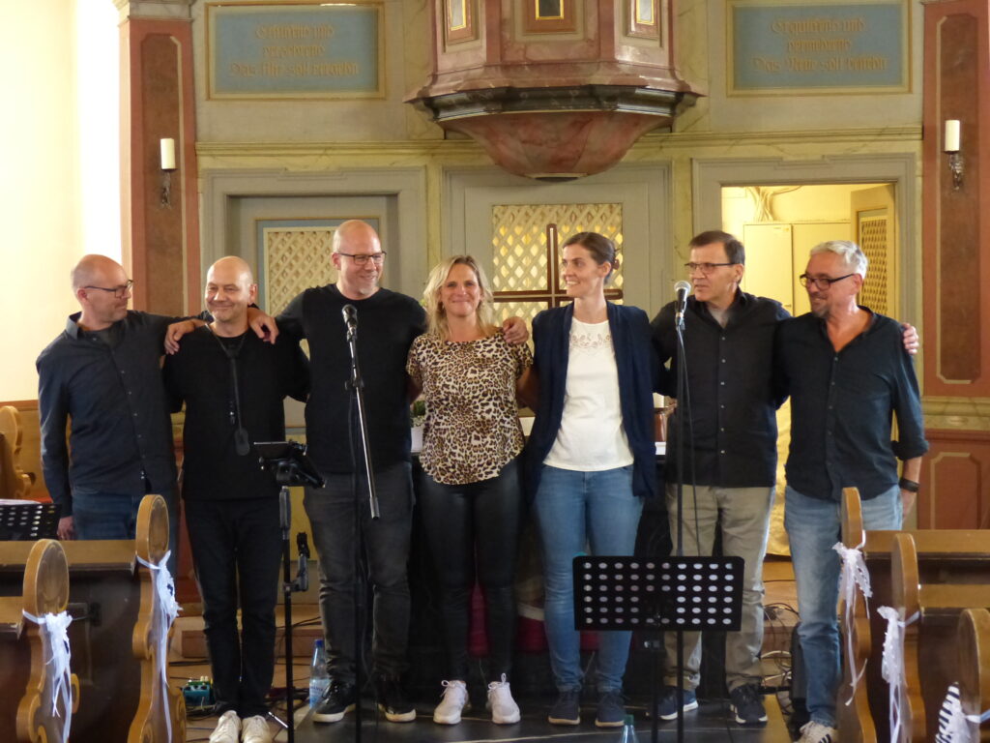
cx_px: 495
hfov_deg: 29.4
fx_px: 1888
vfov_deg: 22.3
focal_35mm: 66
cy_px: 372
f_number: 2.8
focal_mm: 11.9
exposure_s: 1/25
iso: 800
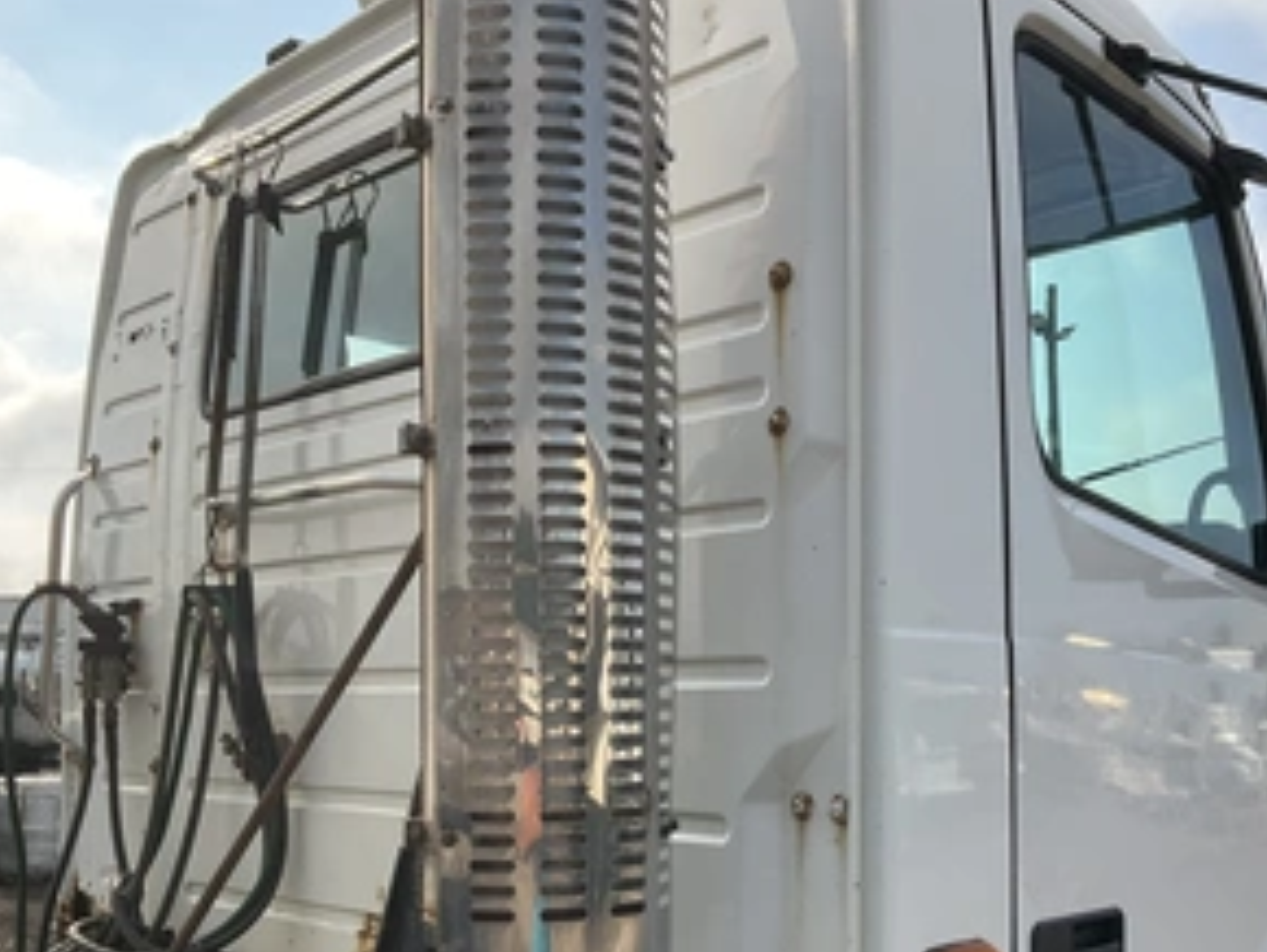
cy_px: 646
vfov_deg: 35.6
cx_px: 760
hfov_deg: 46.5
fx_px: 1465
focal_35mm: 40
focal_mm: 3
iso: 25
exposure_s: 1/1279
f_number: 1.8
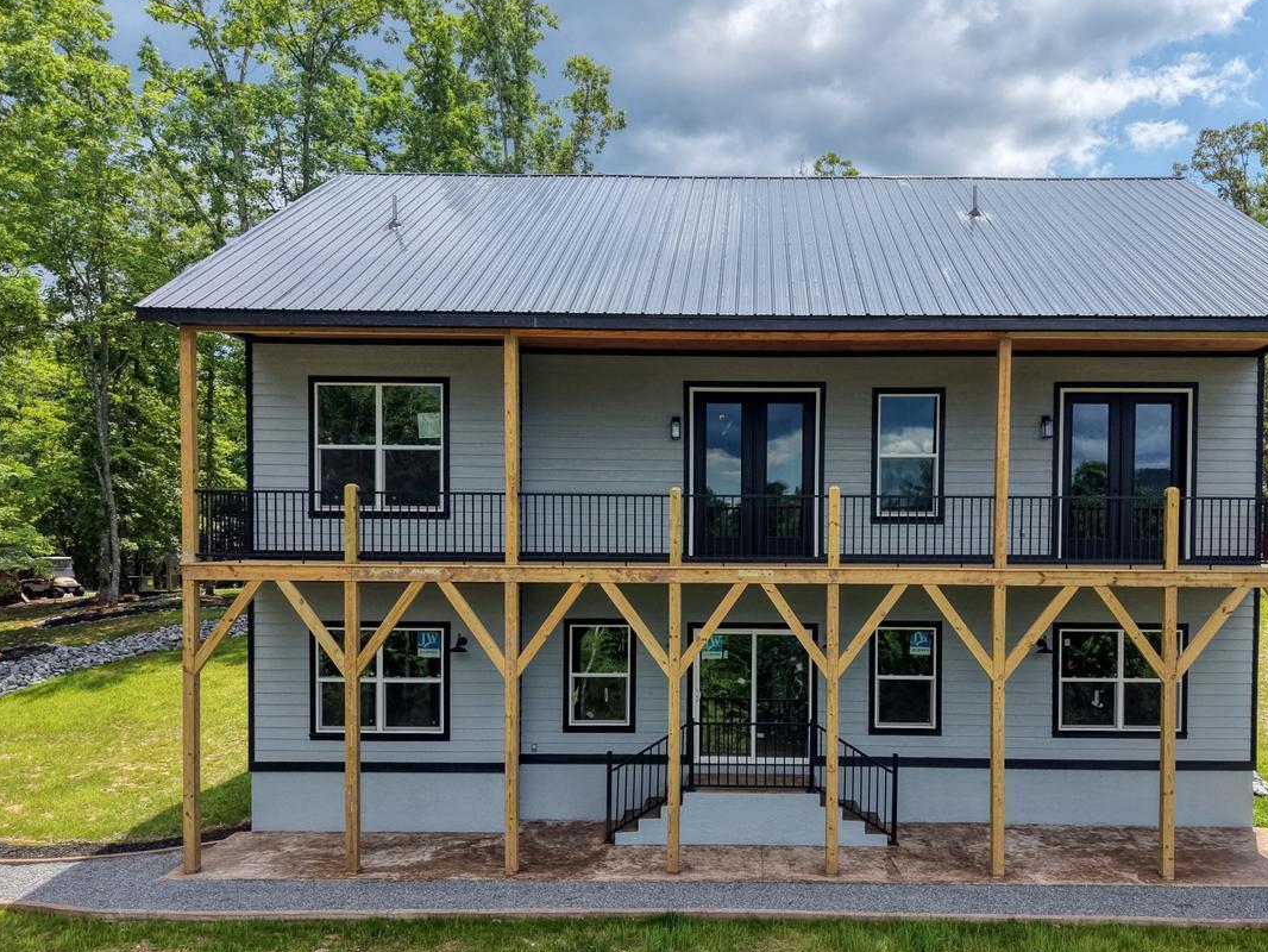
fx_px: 1099
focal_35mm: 30
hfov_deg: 59.5
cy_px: 559
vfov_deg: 46.6
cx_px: 751
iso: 280
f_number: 1.8
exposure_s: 1/8000
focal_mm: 8.67
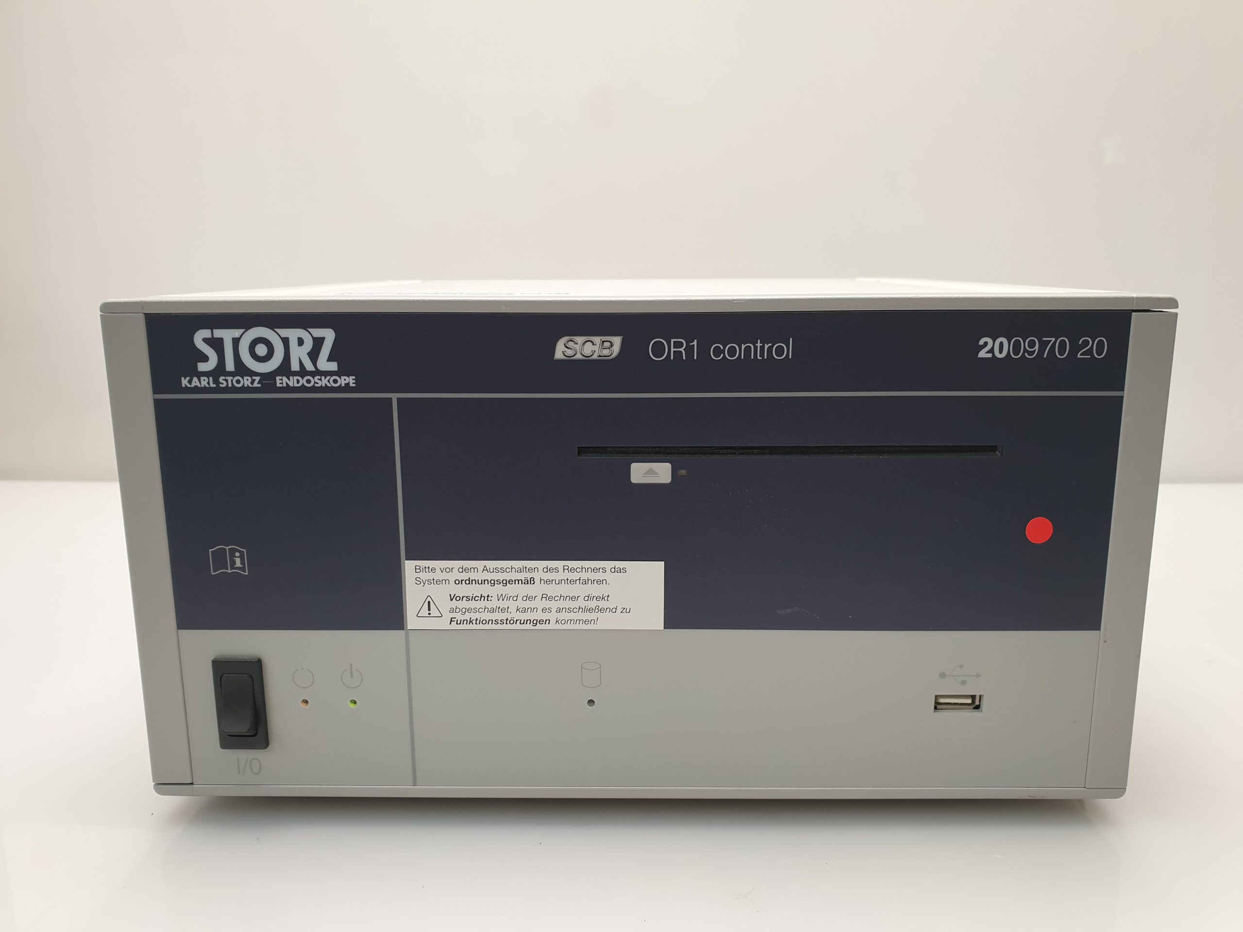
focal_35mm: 26
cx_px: 622
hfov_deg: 67.3
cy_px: 466
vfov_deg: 53.1
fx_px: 934
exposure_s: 1/50
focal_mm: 4.3
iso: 100
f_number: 2.4
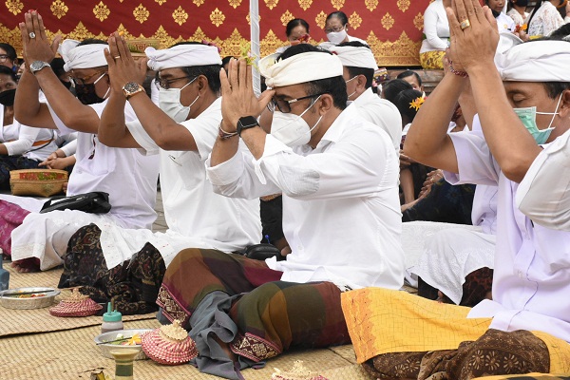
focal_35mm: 78
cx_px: 285
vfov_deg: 17.5
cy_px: 190
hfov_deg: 26.0
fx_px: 1235
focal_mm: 52
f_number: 11
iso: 2500
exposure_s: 1/500
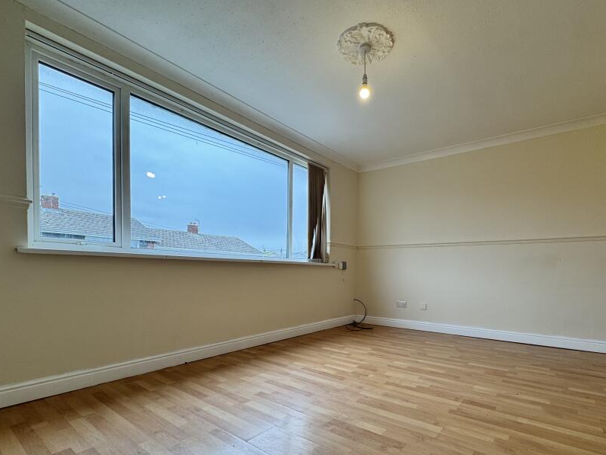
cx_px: 326
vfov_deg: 70.6
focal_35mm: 18
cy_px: 281
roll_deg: -0.7
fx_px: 315
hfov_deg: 87.6
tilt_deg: -1.6
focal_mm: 2.22
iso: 40
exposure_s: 1/122
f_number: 2.2
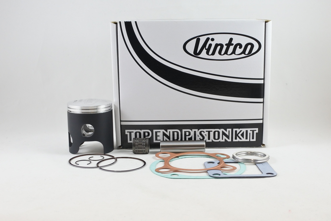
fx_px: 331
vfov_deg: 36.9
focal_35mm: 36
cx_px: 166
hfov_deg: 53.1
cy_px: 110
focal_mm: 13.4
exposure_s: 1/125
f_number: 4
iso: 450
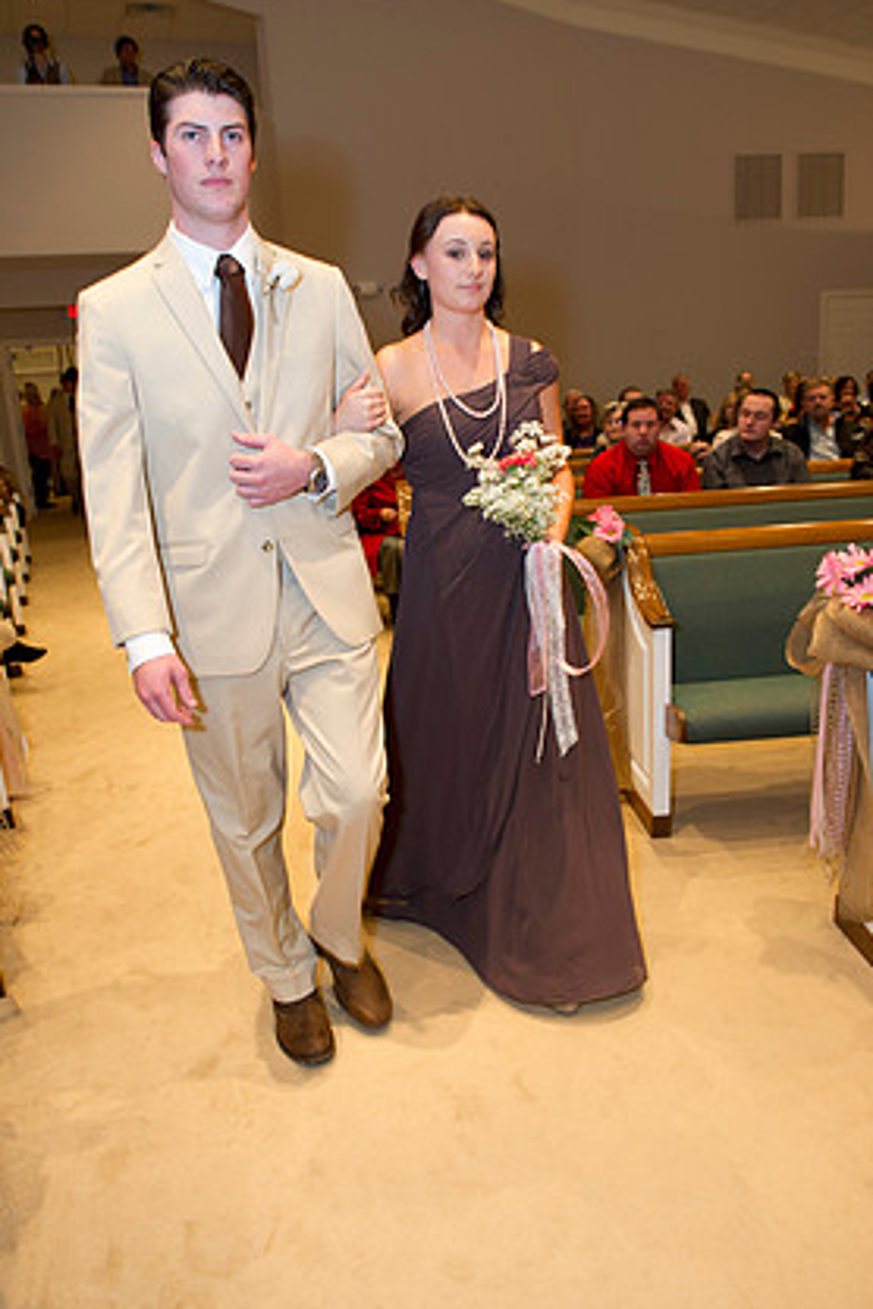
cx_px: 444
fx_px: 1018
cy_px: 659
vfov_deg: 65.5
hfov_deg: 46.4
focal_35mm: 28
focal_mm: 26
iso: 1250
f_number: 4
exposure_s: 1/80
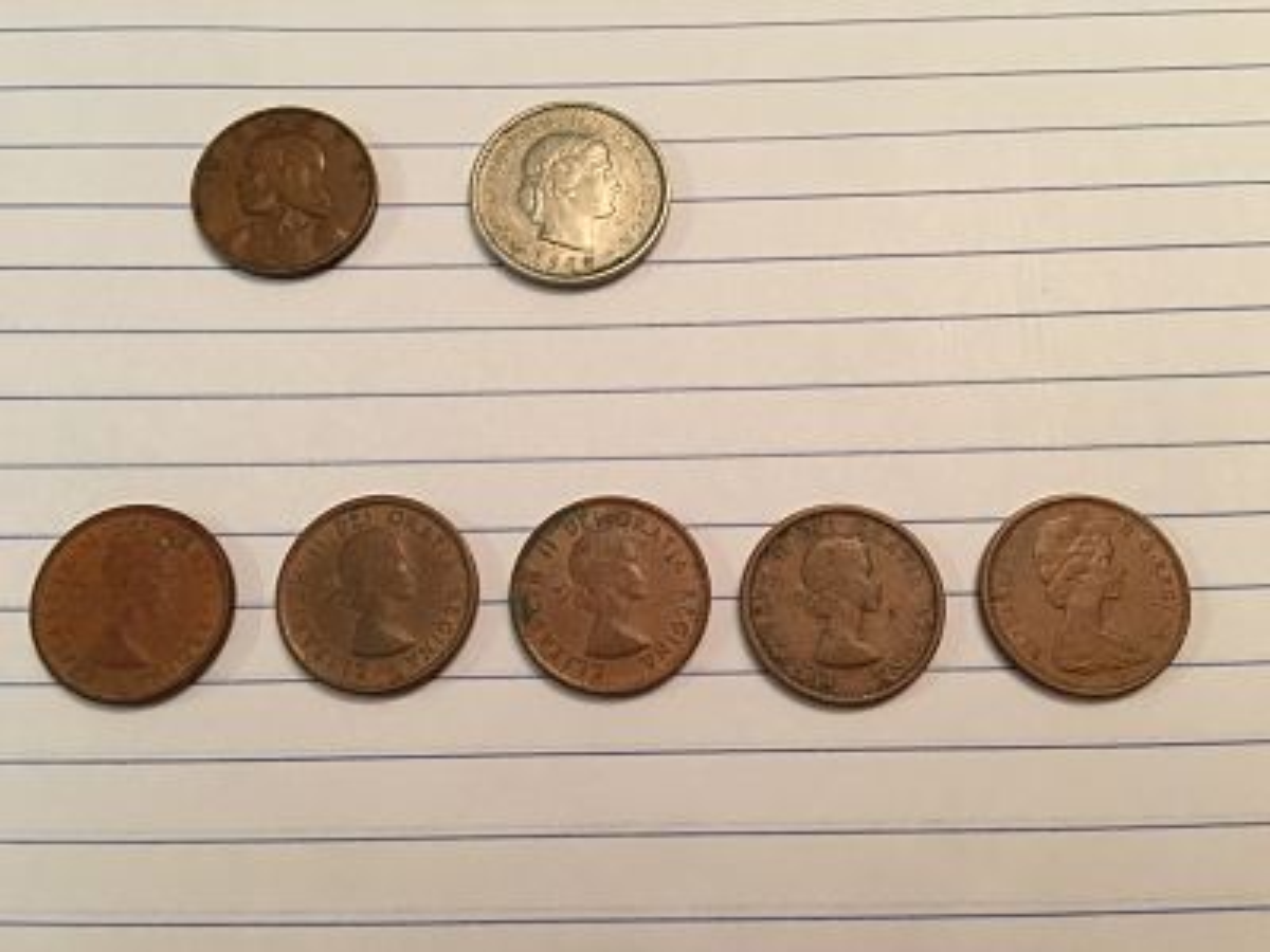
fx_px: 1064
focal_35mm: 29
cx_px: 635
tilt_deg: -73.4
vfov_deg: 48.2
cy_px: 476
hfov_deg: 61.7
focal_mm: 4.15
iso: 100
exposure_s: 1/10
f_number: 2.2
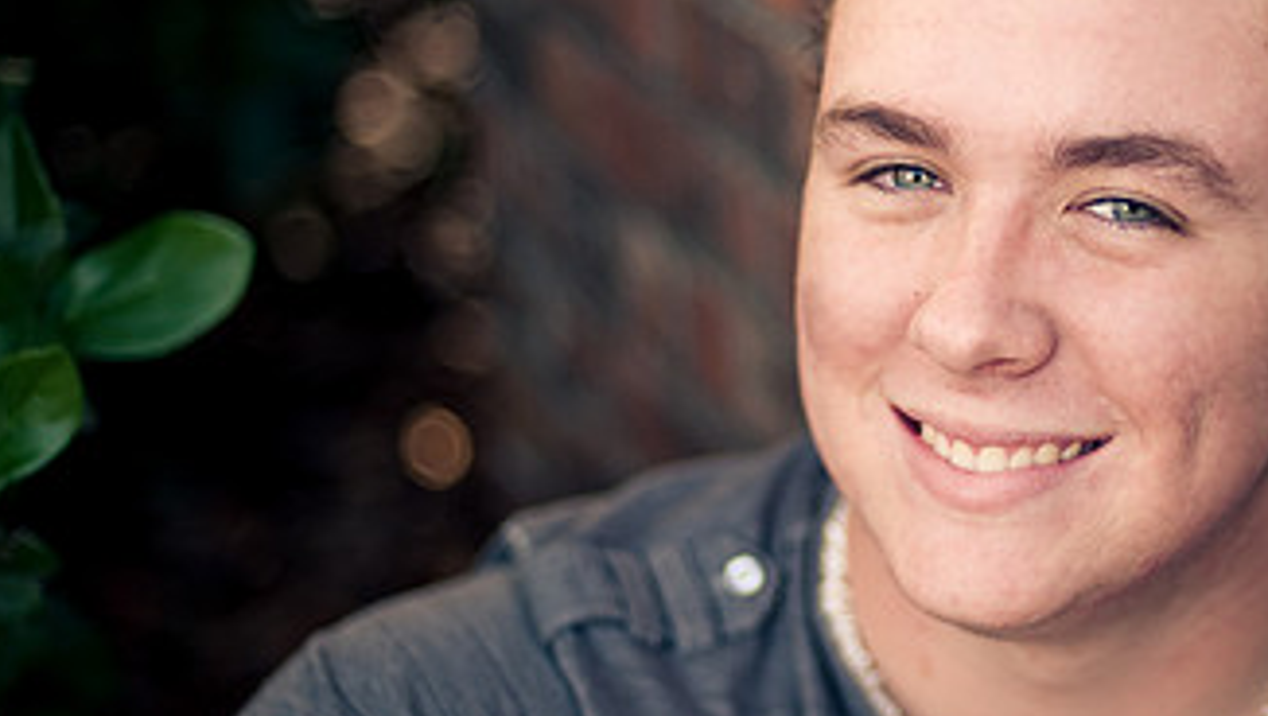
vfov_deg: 13.0
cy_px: 370
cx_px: 980
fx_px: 3129
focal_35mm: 93
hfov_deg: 22.6
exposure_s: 1/400
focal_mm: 50
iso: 200
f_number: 1.4
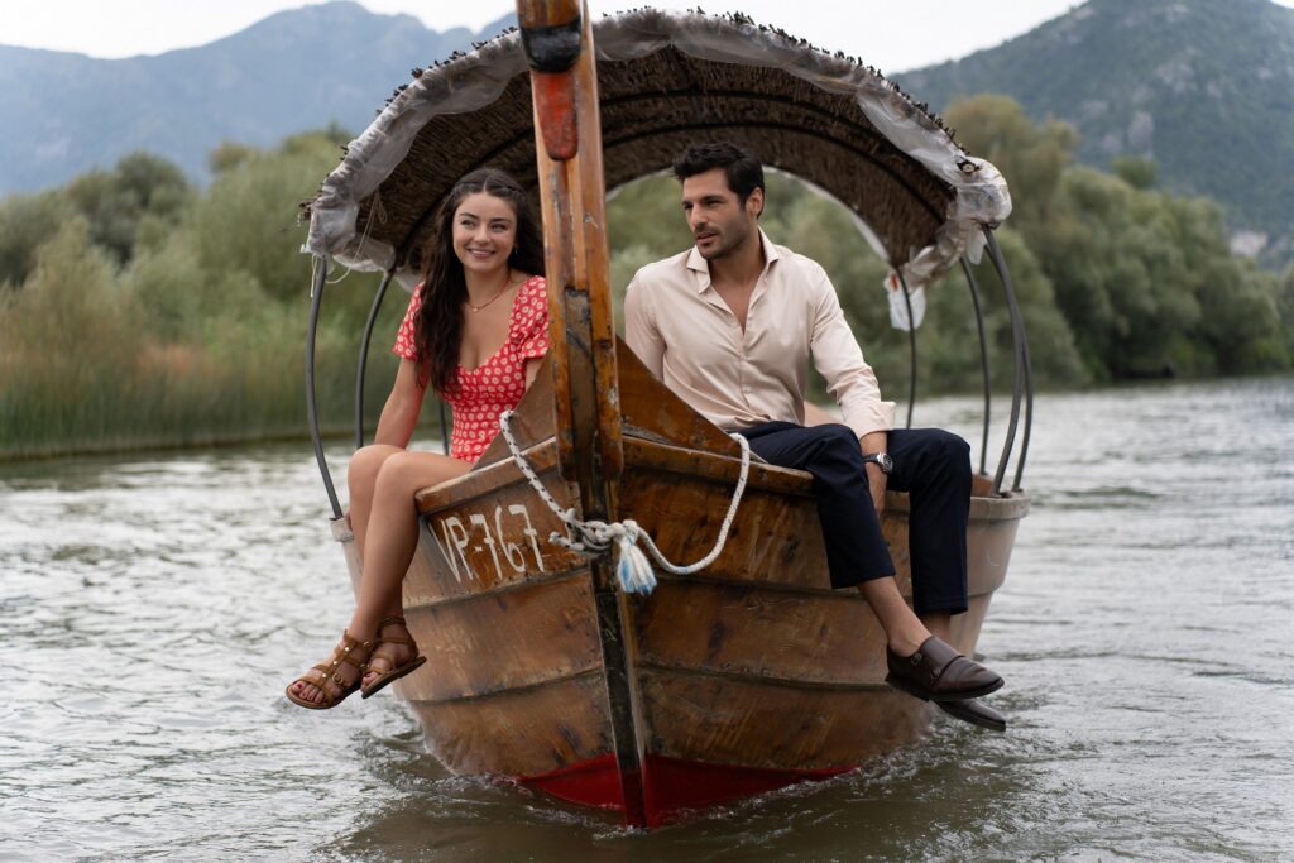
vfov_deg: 18.2
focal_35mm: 75
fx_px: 2696
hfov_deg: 27.0
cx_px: 647
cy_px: 432
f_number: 3.2
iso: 200
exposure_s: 1/1000
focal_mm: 75
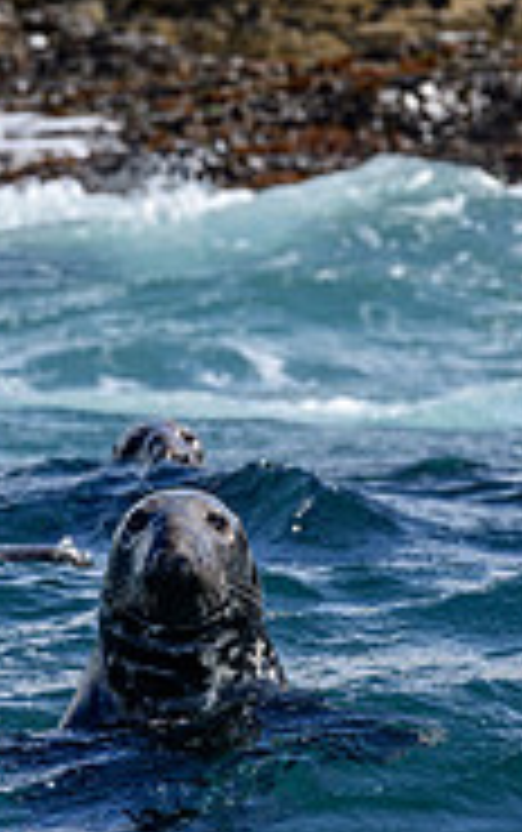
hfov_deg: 2.0
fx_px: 15011
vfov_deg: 3.2
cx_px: 14
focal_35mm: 661
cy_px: 304
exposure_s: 1/800
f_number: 8
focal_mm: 195
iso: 200
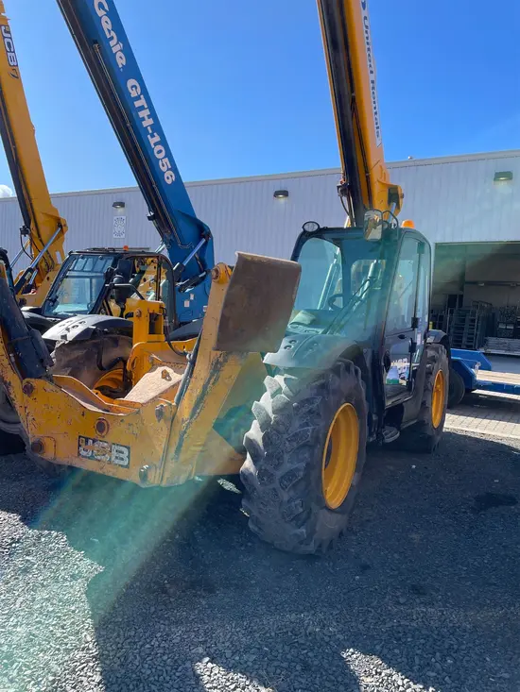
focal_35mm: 26
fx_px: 521
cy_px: 346
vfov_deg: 67.3
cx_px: 260
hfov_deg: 53.1
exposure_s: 1/1887
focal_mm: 4.2
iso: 32
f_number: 1.6
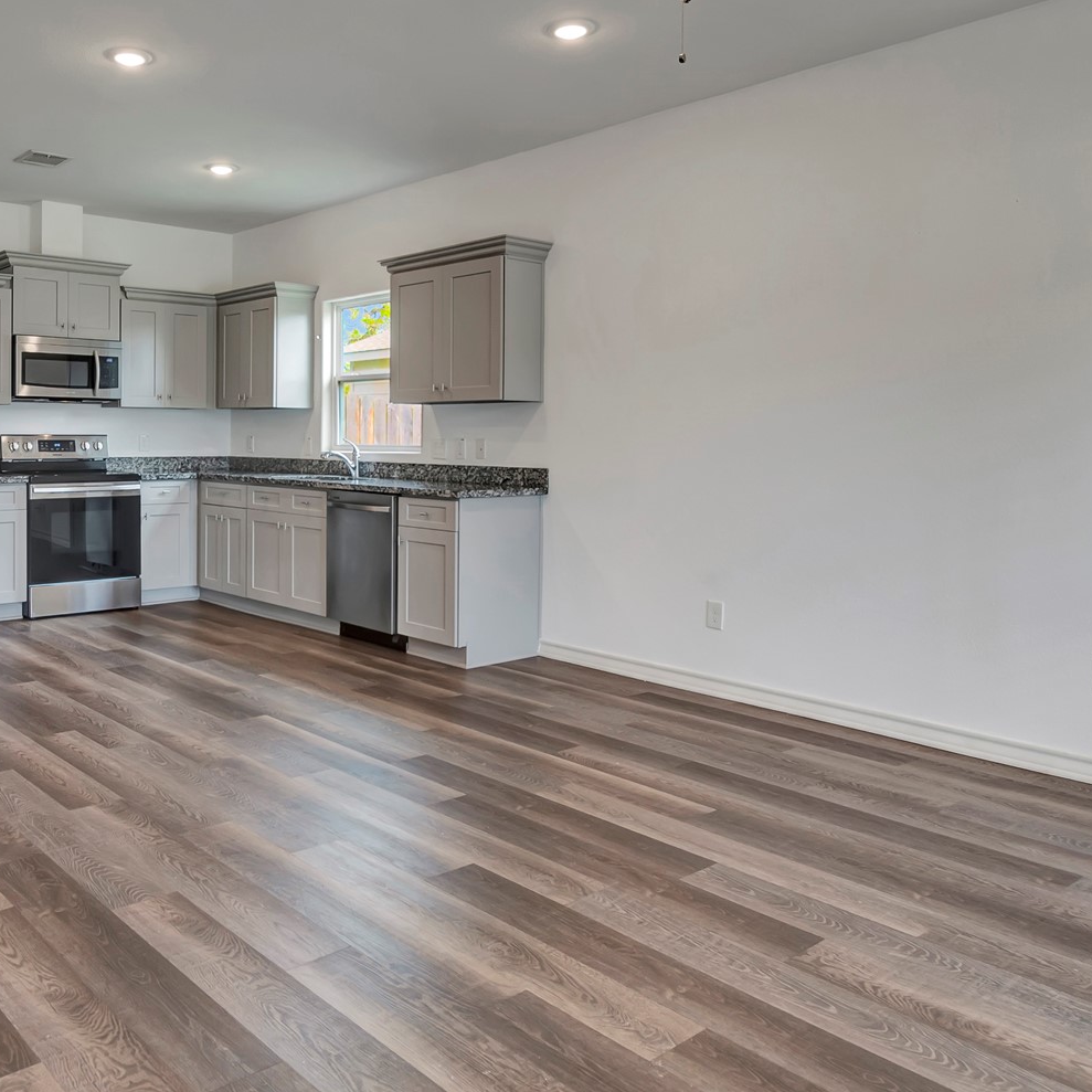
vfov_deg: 56.6
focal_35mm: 28
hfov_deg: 56.0
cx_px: 354
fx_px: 999
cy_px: 410
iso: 100
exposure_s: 1/25
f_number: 5.6
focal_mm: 10
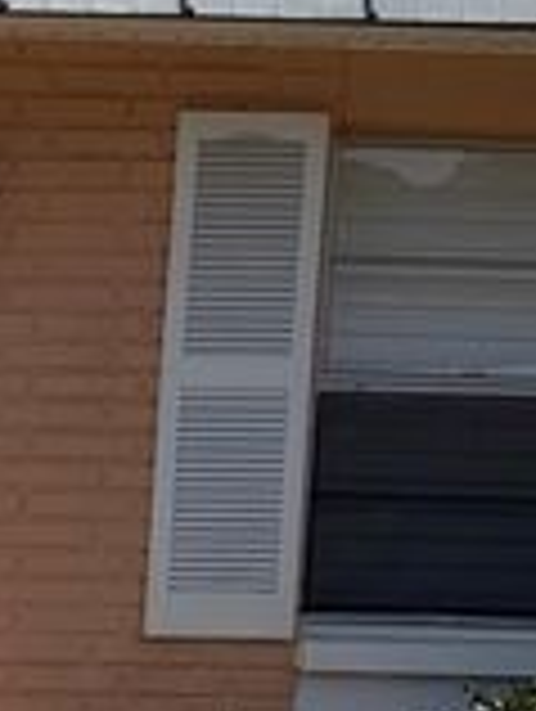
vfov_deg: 18.8
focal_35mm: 101
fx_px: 2080
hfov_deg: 12.8
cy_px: 727
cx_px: -536
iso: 80
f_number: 1.78
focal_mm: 6.76
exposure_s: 1/6711
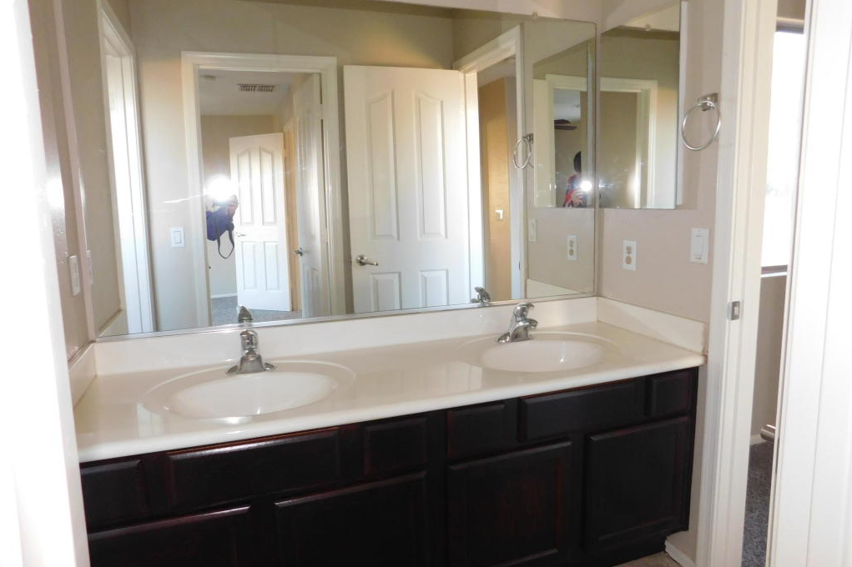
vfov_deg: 53.1
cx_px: 426
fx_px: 568
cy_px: 278
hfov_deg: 73.8
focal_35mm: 24
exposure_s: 1/30
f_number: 3
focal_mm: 4
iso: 280
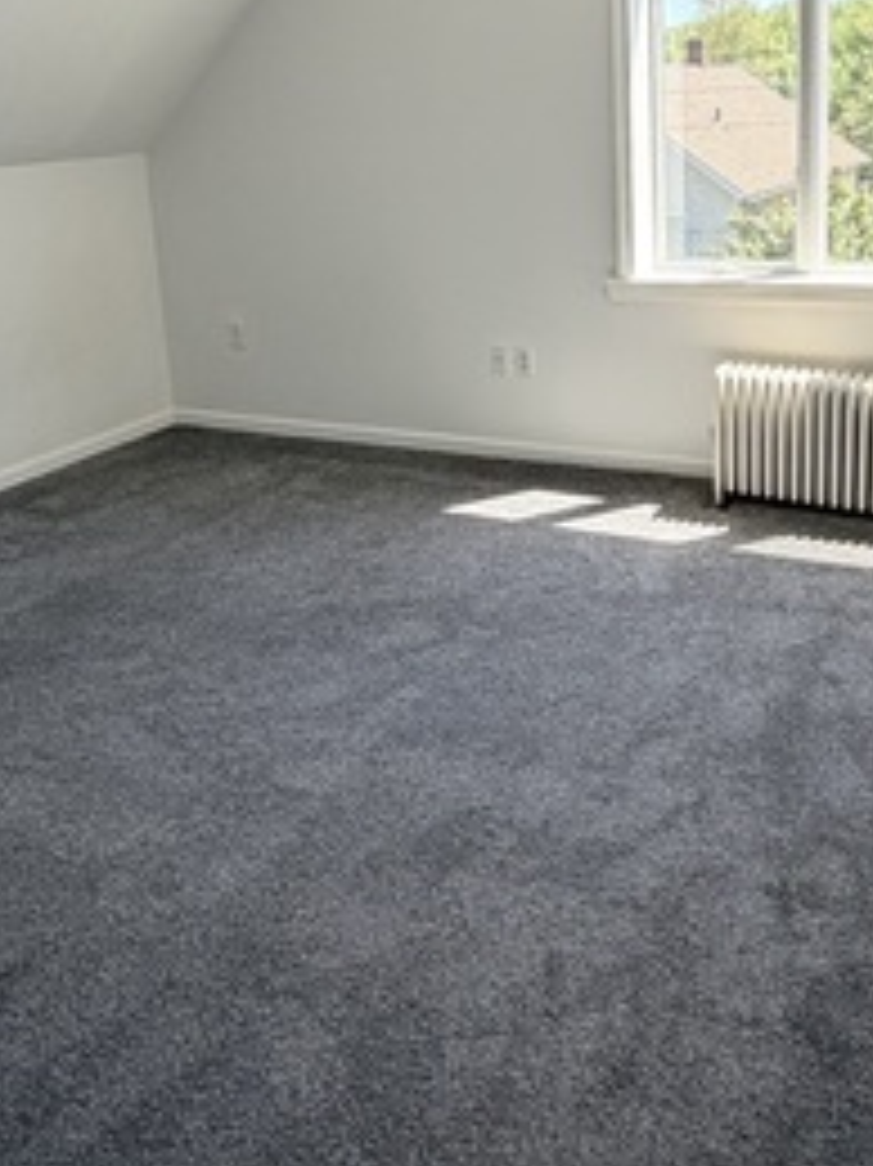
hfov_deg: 39.6
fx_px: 1212
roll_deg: +3.0
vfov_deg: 50.3
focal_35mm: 36
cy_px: 371
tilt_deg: -12.9
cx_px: 472
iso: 64
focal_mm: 2.22
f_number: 2.2
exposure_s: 1/132
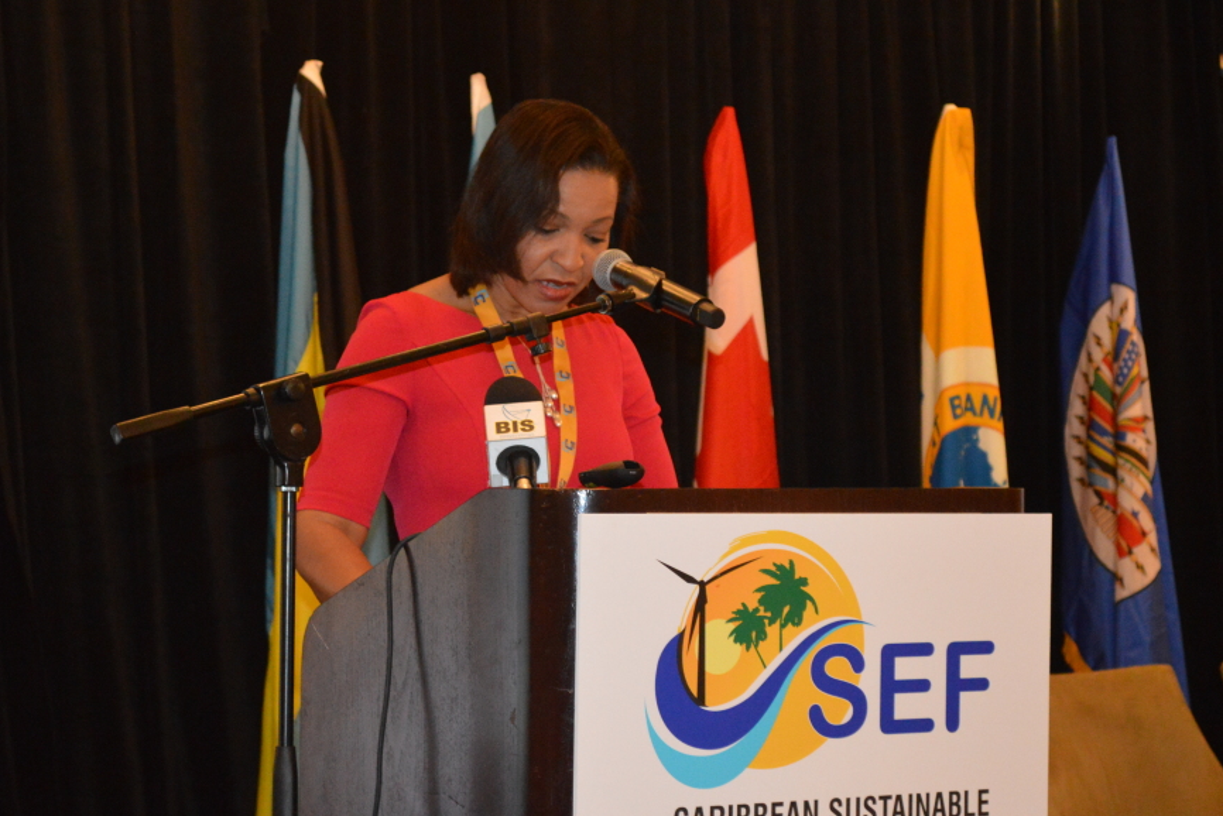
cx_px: 619
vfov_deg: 16.1
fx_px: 2888
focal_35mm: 85
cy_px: 452
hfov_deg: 23.9
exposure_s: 1/60
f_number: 5.6
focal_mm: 48
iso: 3200
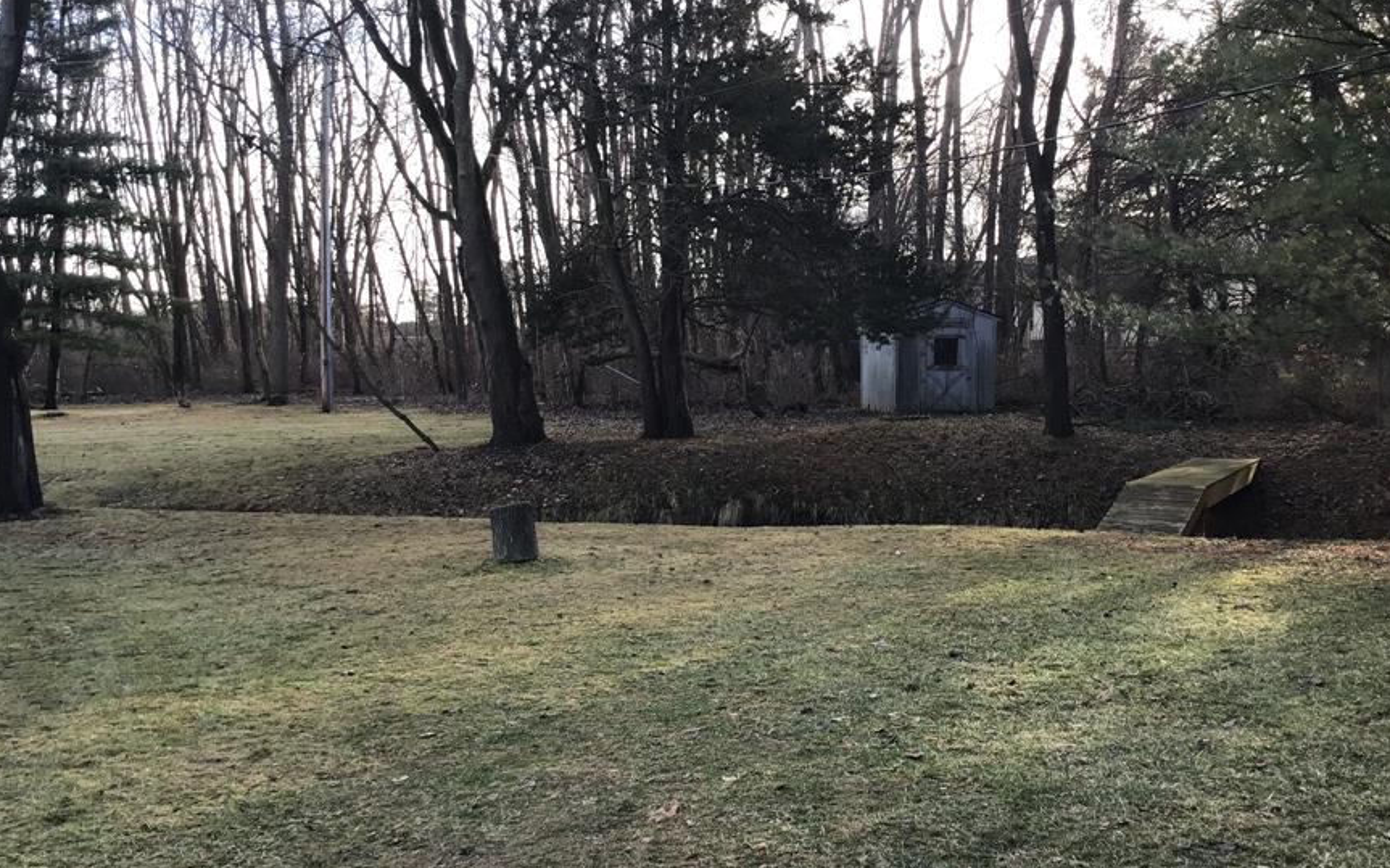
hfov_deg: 50.4
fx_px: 1477
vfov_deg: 32.7
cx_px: 739
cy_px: 456
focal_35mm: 39
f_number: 2.4
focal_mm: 3.3
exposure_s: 1/120
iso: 25
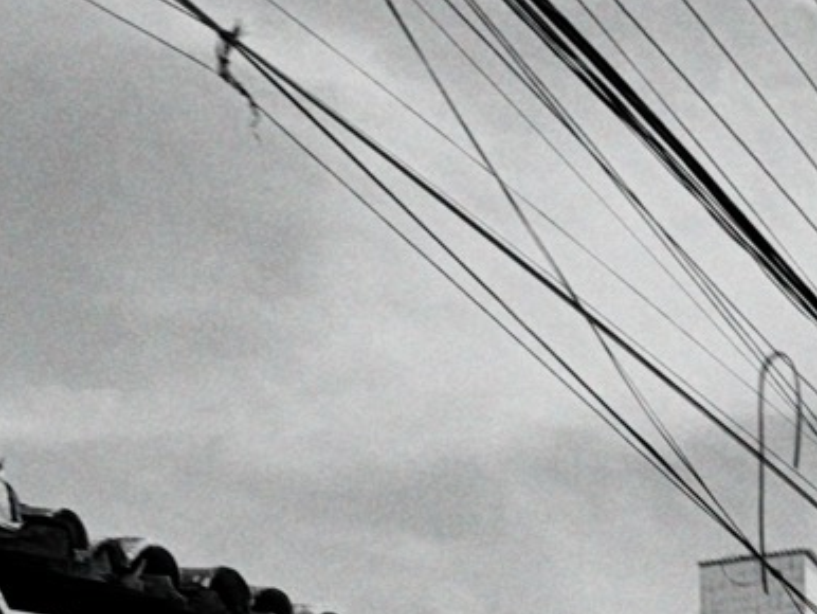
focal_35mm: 118
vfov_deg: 10.8
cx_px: -313
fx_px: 2787
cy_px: 1432
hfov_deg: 15.7
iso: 80
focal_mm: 6.76
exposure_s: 1/7353
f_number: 1.78
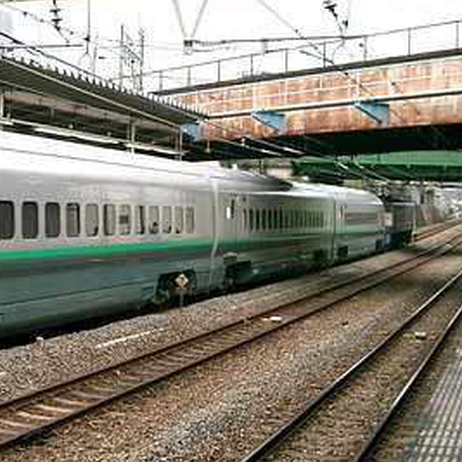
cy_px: 206
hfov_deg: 25.6
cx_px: 85
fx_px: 997
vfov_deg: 26.1
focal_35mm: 66
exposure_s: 1/200
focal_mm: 8
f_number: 2.8
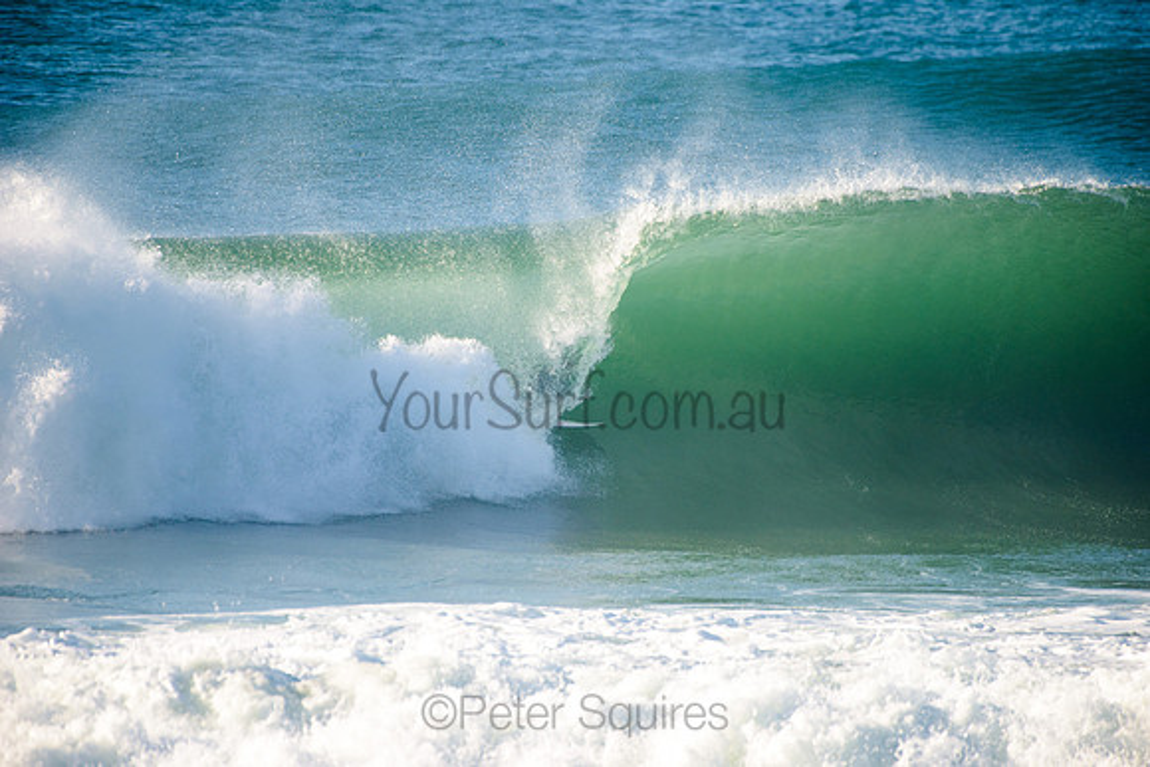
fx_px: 15975
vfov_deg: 2.8
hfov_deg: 4.1
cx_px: 575
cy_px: 384
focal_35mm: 500
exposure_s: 1/1600
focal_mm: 500
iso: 250
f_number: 5.6
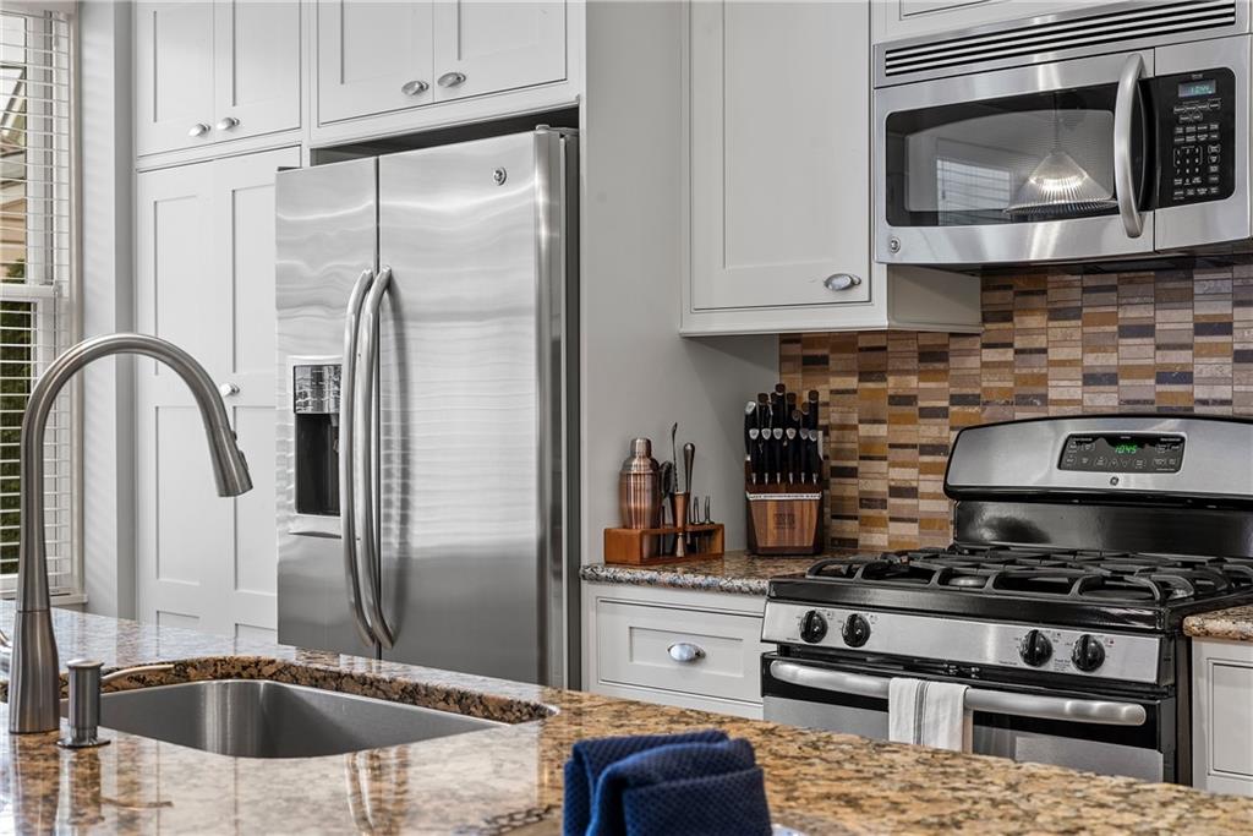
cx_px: 626
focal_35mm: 50
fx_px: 1740
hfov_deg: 39.6
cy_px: 418
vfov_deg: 27.0
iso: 200
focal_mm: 50
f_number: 8
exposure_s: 1
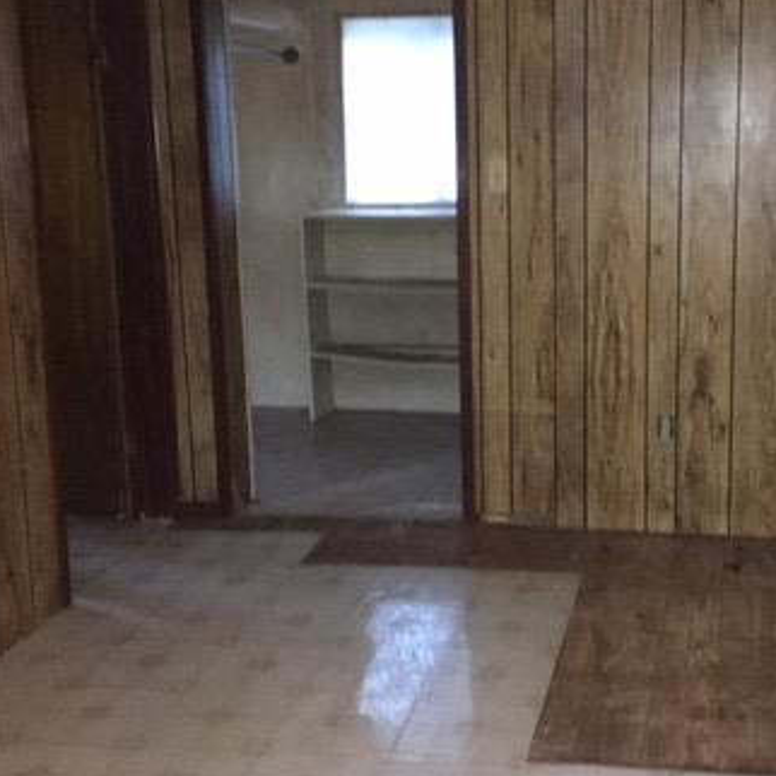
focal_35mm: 51
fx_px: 1293
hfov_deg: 33.1
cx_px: 511
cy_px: 374
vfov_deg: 33.4
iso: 400
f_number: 2.2
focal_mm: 4.15
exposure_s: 1/16
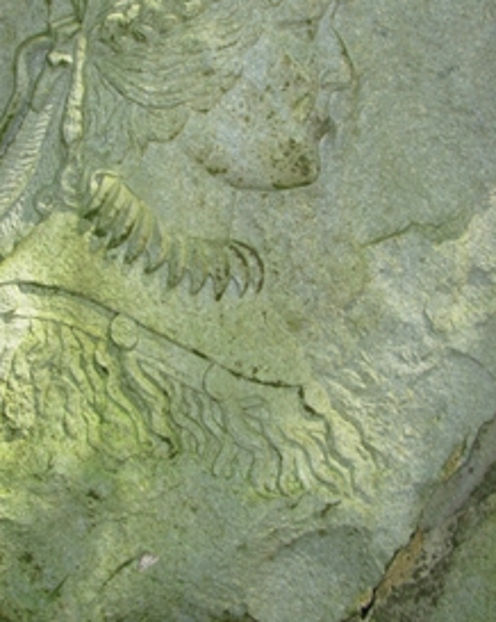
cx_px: 196
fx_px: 900
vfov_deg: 37.7
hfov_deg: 30.7
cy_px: 216
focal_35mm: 49
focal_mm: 6.3
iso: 50
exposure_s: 1/32
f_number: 2.9
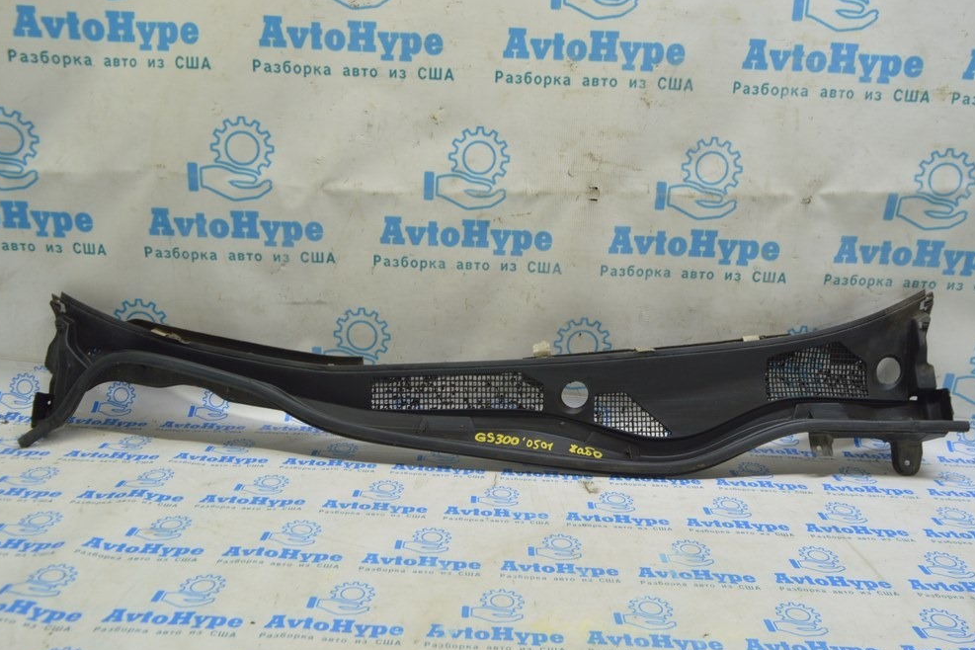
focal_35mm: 28
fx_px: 758
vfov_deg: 46.4
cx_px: 491
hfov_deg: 65.5
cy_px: 334
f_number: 5.6
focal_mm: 18
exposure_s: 1/20
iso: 400
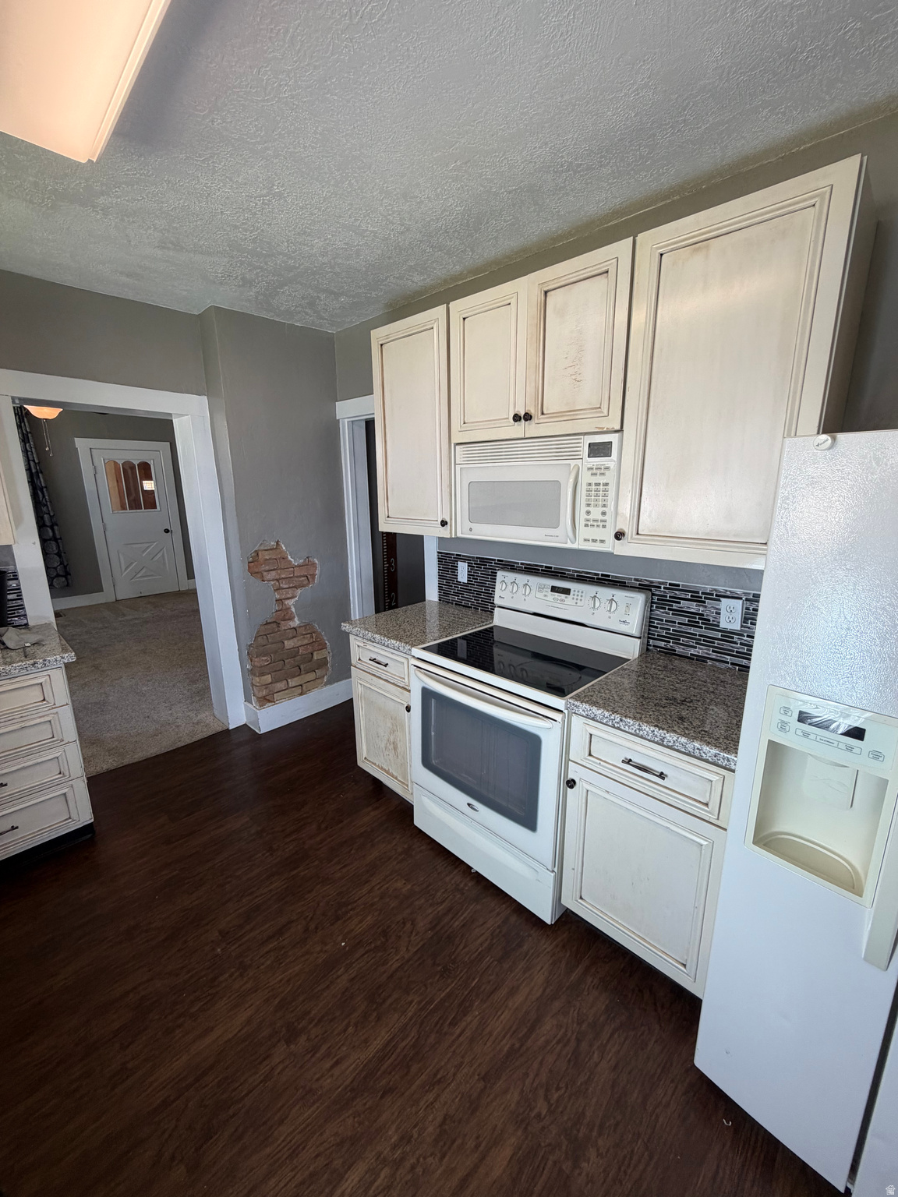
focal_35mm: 14
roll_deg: +1.0
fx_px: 484
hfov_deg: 85.7
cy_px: 598
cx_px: 449
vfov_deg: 102.1
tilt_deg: -13.8
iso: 160
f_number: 2.2
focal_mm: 2.22
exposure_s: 1/120
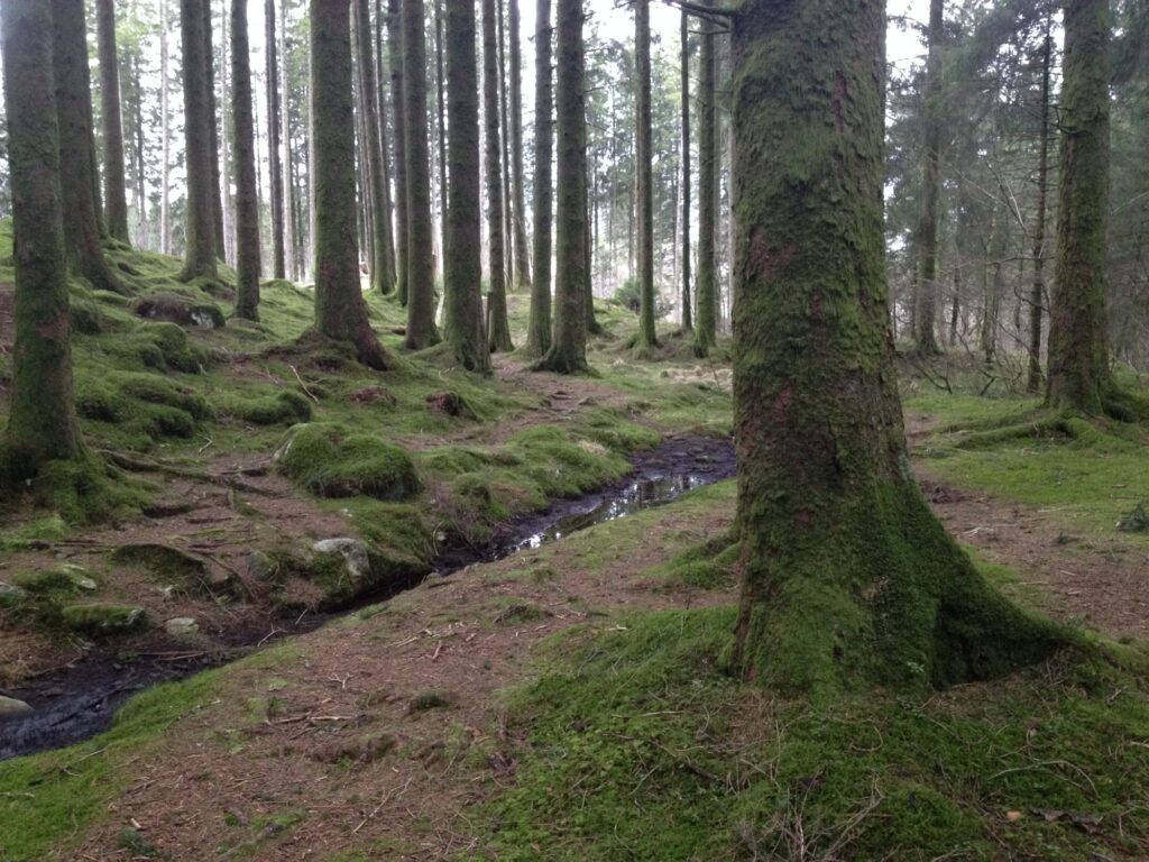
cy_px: 431
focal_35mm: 35
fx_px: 1162
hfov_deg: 52.6
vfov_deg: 40.7
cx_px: 574
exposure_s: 1/20
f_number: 2.4
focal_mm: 4.28
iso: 250
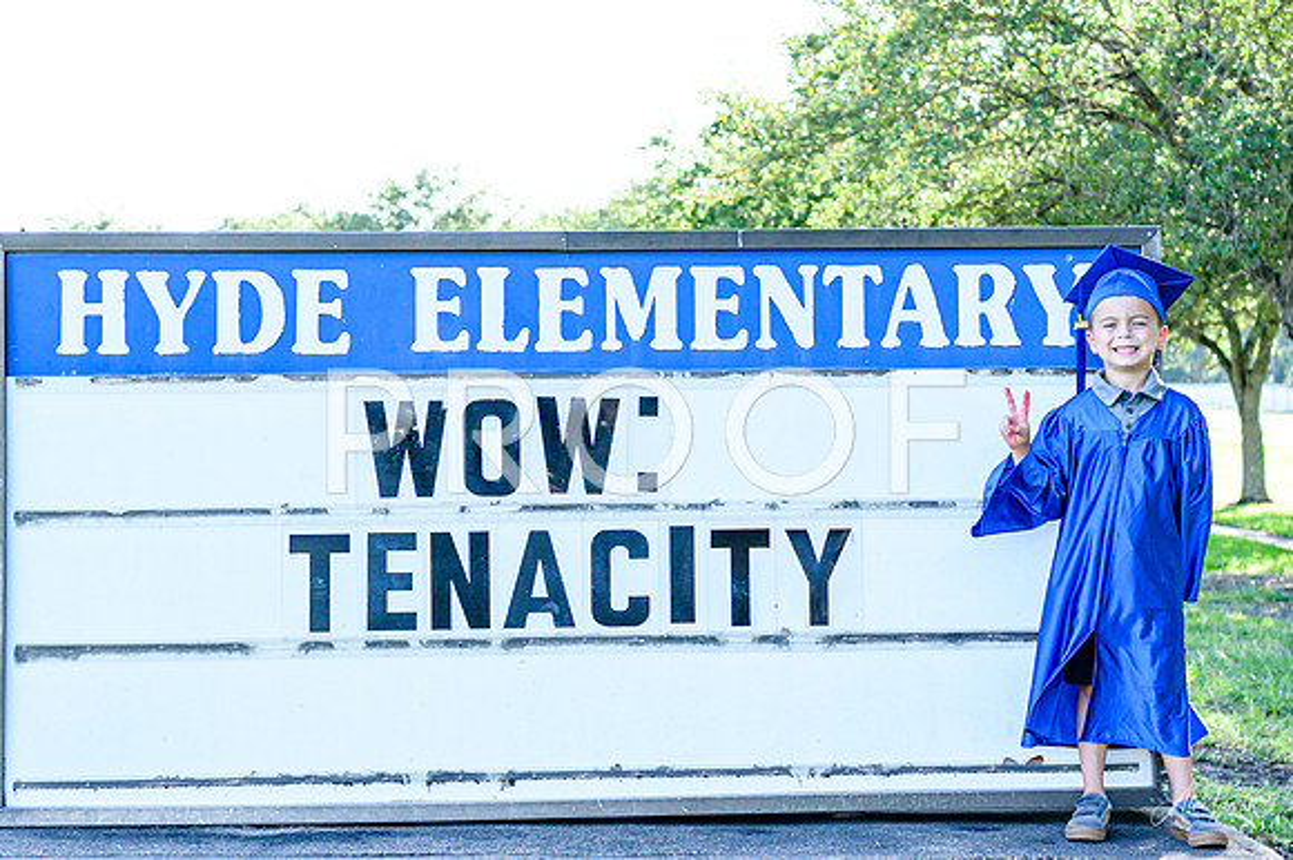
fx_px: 2860
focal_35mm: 80
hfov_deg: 25.5
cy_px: 356
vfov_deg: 17.1
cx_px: 646
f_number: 2.8
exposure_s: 1/800
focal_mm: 35
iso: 250
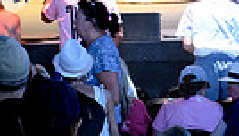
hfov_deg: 3.7
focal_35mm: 574
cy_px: -148
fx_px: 3645
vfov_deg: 2.1
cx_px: -114
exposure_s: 1/100
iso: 3200
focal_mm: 85
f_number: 6.3
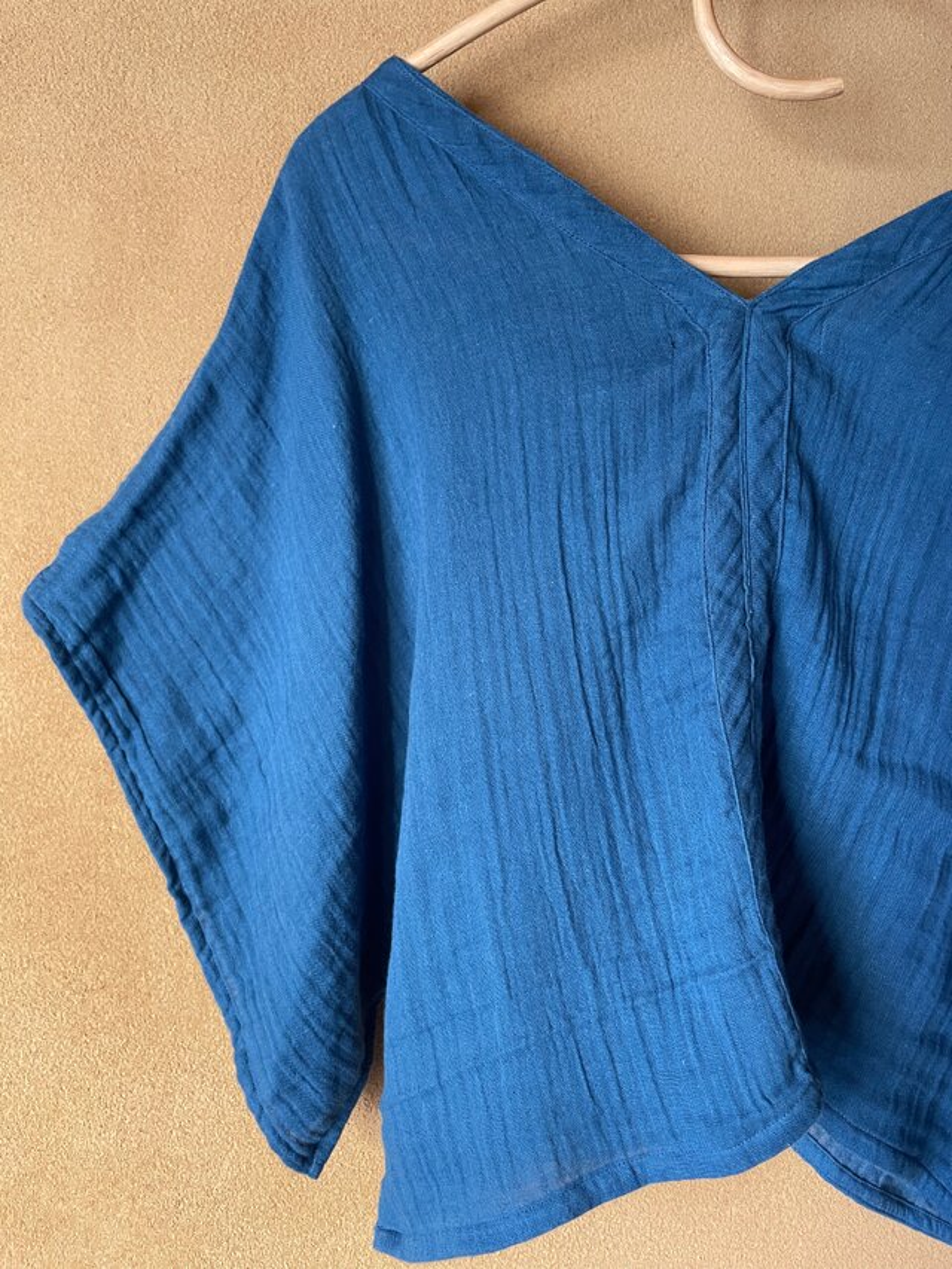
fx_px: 953
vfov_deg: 67.3
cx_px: 476
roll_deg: +0.0
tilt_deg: -3.3
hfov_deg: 53.1
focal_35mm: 26
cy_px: 634
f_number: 1.6
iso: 200
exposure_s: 1/60
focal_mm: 4.2
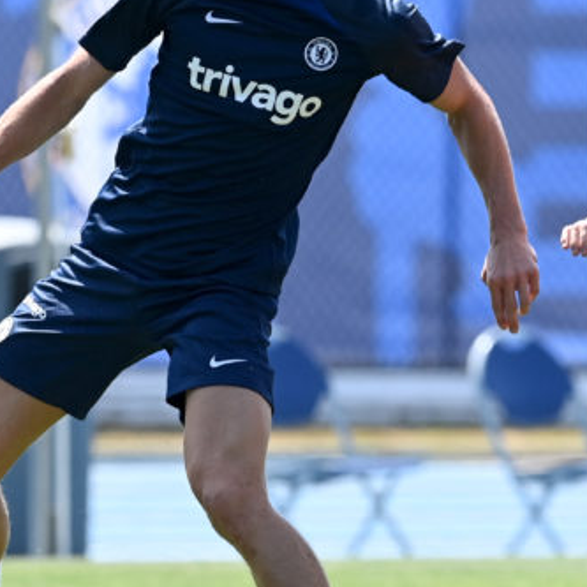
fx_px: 20049
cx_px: 370
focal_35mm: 1045
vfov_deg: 1.7
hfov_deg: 1.7
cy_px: 286
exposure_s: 1/1600
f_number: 6.3
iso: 800
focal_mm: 400
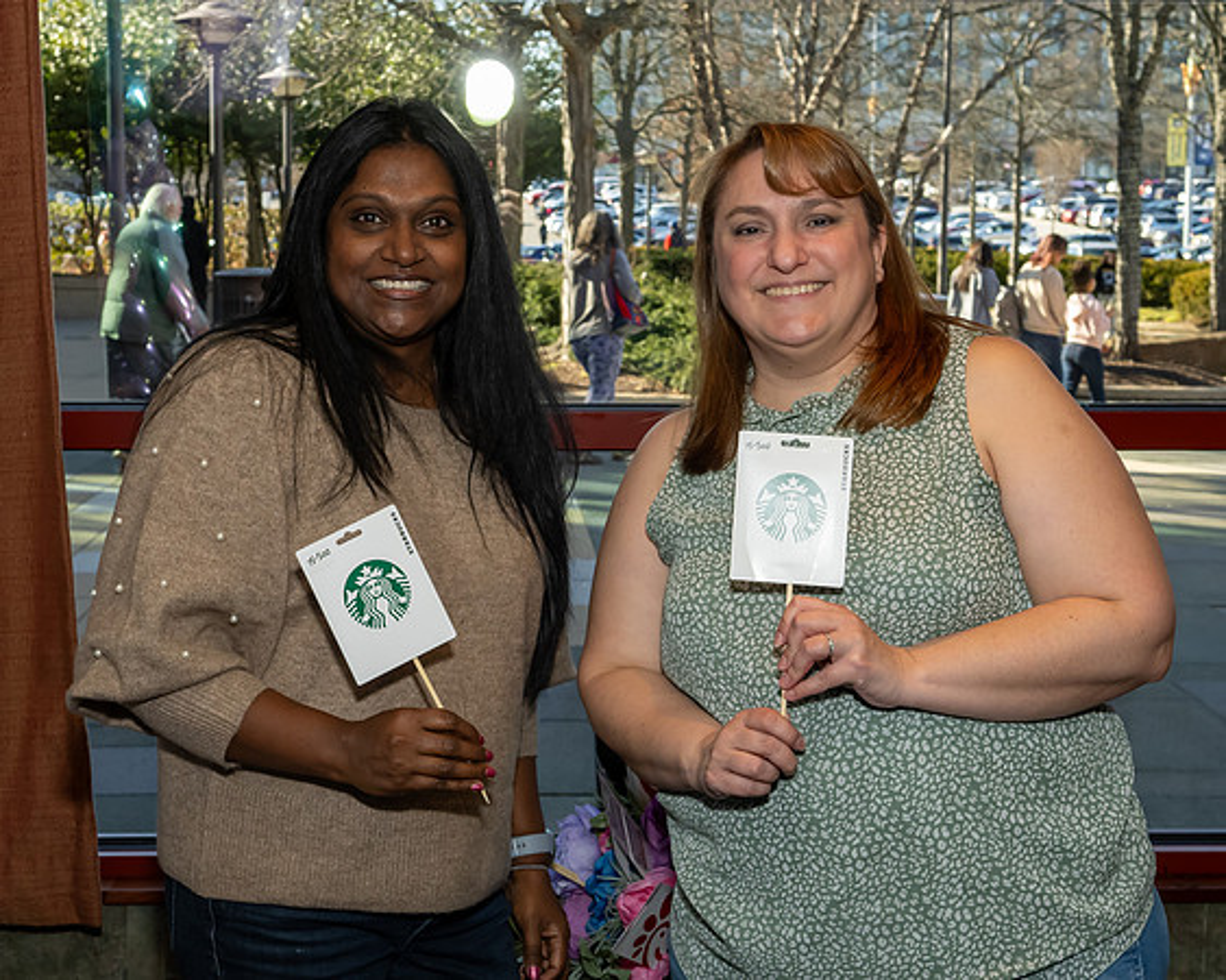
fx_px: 2244
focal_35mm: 62
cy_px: 448
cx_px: 554
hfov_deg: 30.5
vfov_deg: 24.6
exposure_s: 1/250
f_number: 7.1
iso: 1000
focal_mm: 32
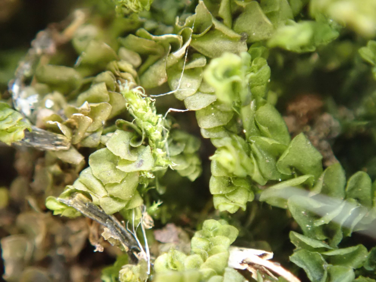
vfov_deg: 14.8
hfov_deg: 19.6
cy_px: 141
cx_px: 188
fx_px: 1086
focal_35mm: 100
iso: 1600
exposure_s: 1/20
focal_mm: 18
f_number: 4.9
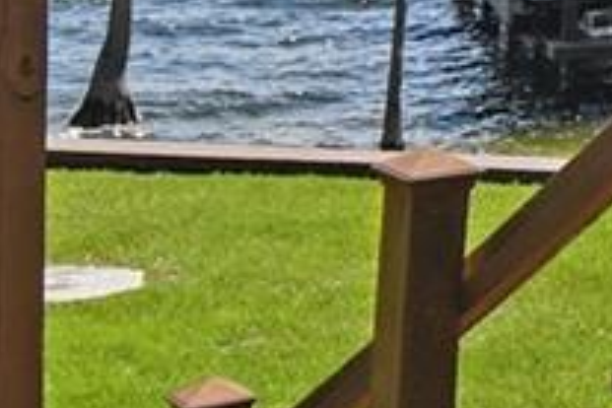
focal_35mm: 116
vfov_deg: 11.2
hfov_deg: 15.0
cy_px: -272
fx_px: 1972
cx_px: 1147
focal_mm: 10
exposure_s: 1/400
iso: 100
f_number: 7.1
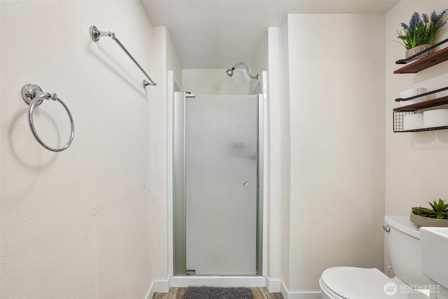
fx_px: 199
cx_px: 224
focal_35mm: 16
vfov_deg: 73.7
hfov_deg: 96.7
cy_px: 150
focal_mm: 16
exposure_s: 1/8
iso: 400
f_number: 8
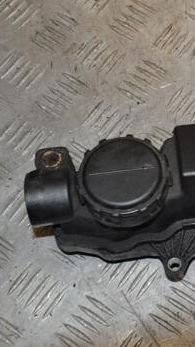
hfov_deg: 14.8
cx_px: 289
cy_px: 153
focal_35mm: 76
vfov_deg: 27.9
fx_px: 699
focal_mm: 28
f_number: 8
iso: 800
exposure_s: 1/200
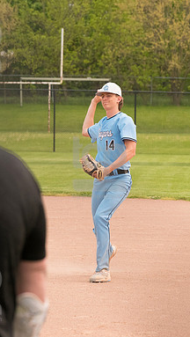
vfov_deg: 6.7
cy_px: 168
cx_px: 99
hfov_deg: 3.8
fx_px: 2860
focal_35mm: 320
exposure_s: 1/2000
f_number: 5.6
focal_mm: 135
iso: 1000
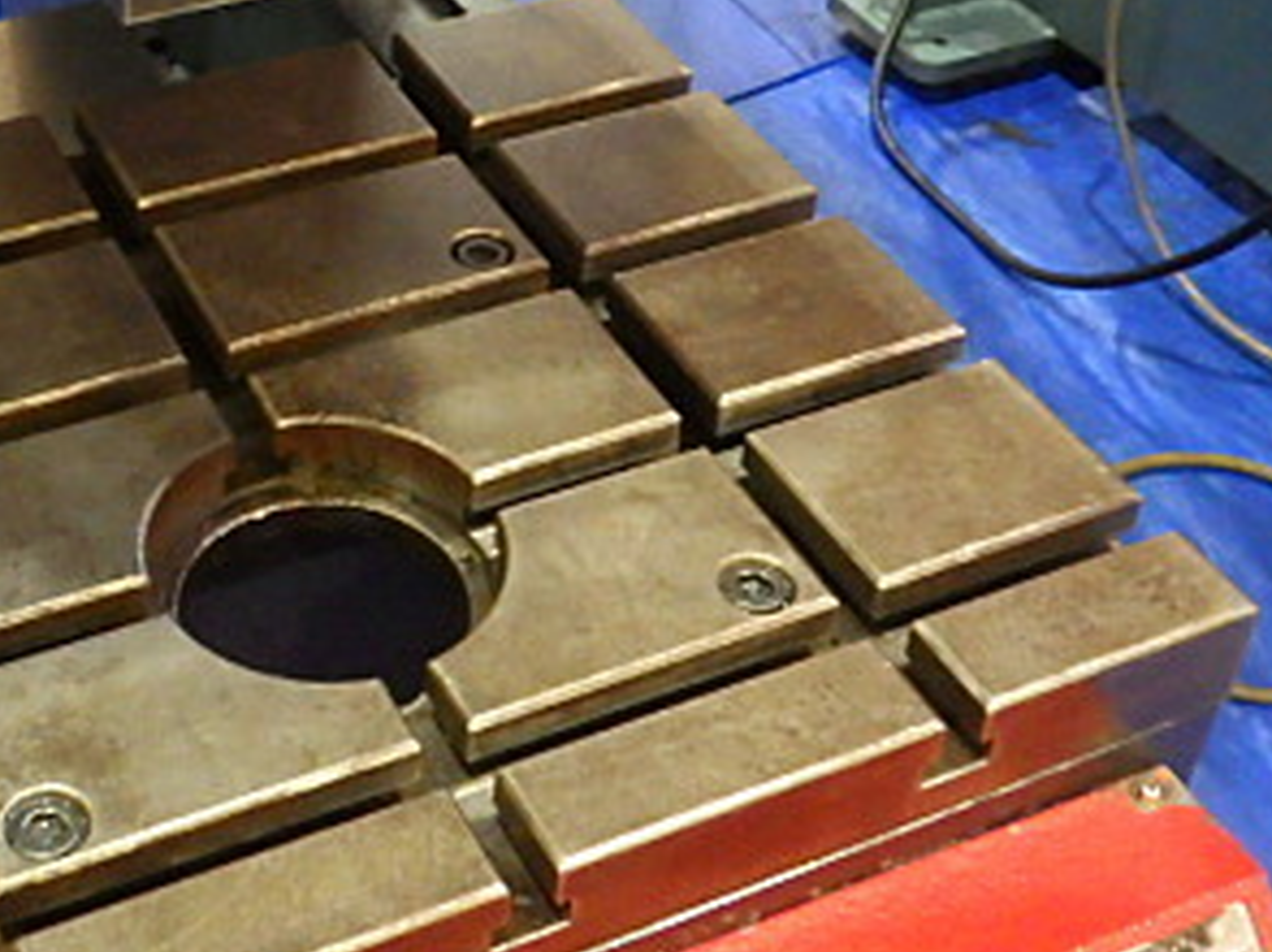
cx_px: 299
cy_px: 87
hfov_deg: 31.1
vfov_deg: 23.3
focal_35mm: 61
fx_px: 2240
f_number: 3.5
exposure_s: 1/40
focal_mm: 5
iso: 1600
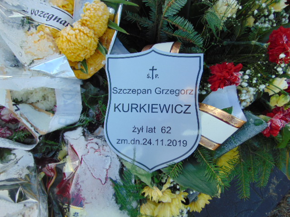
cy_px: 108
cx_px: 145
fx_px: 209
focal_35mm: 25
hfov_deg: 69.4
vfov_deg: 54.9
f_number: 3
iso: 80
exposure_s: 1/250
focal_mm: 4.5
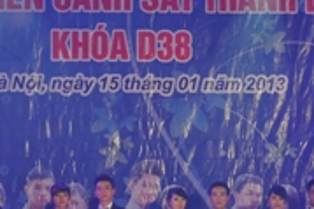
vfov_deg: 6.3
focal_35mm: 218
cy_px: 101
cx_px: 151
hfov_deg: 9.4
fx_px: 1900
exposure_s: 1/1000
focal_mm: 78
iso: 4000
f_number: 4.5
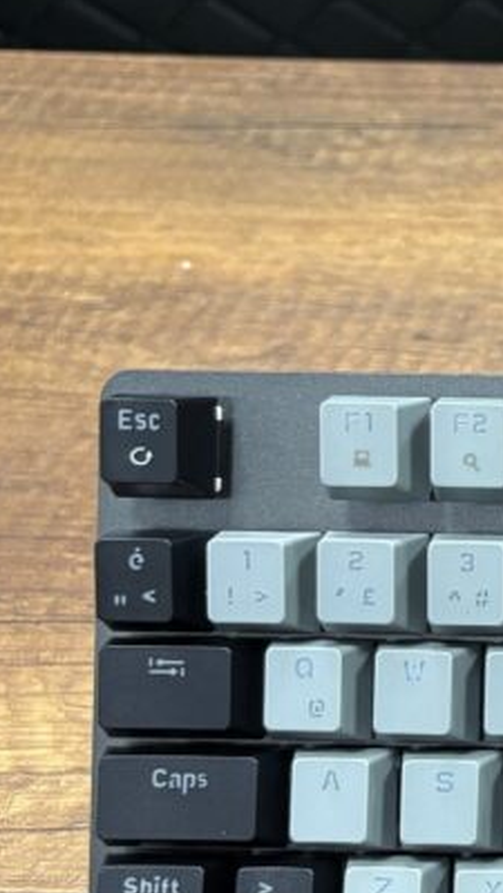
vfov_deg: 25.0
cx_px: 1102
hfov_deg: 12.1
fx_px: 2015
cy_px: 476
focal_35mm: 85
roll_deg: -1.9
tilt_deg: -39.4
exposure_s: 1/50
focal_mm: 5.96
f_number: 1.6
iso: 160
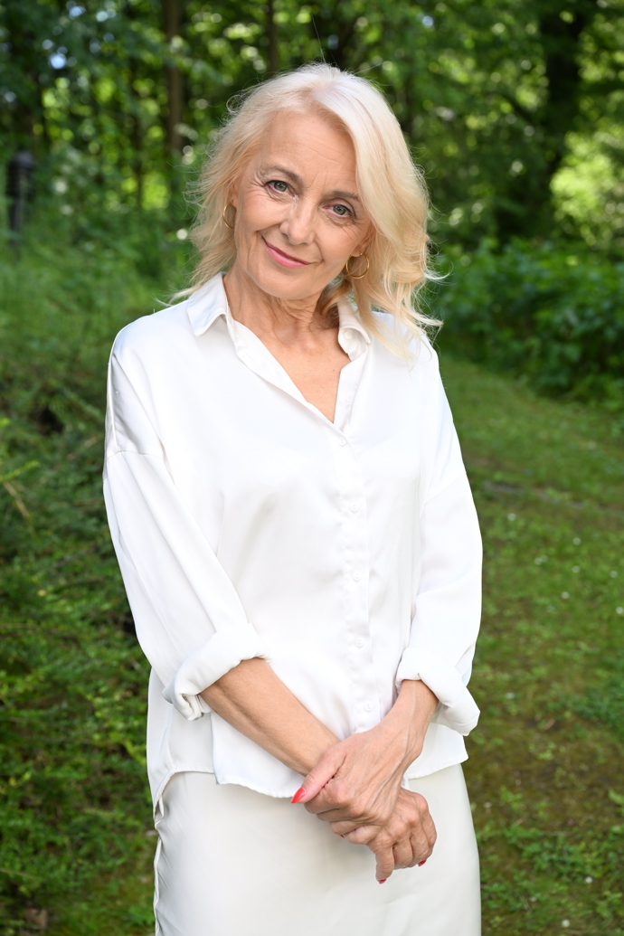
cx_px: 312
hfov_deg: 26.0
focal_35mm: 52
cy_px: 468
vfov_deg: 38.2
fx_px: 1352
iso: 320
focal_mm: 52
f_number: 4.5
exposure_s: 1/400
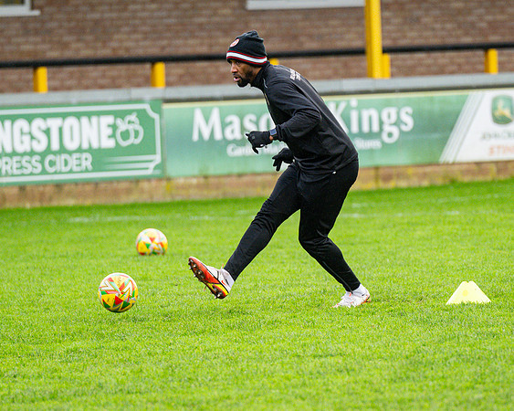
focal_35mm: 425
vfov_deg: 3.6
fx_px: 6467
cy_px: 226
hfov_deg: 4.6
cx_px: 333
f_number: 2.8
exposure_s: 1/1600
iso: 800
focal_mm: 200
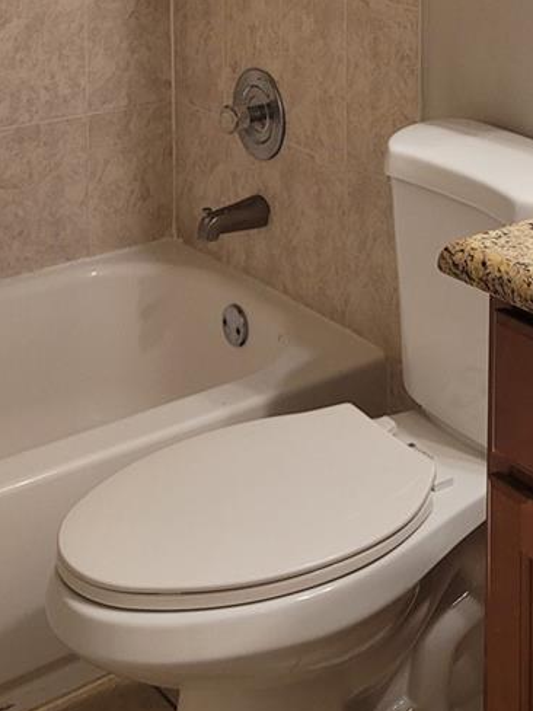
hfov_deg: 22.7
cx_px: 398
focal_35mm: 64
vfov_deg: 27.8
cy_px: -61
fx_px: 1314
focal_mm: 5.4
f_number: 1.8
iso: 160
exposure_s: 1/60
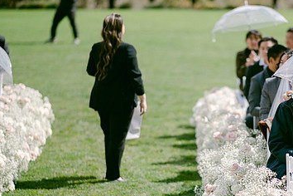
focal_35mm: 172
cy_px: 123
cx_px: 222
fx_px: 1400
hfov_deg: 11.9
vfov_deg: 8.0
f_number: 1.4
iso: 200
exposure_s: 1/20000
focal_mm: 105
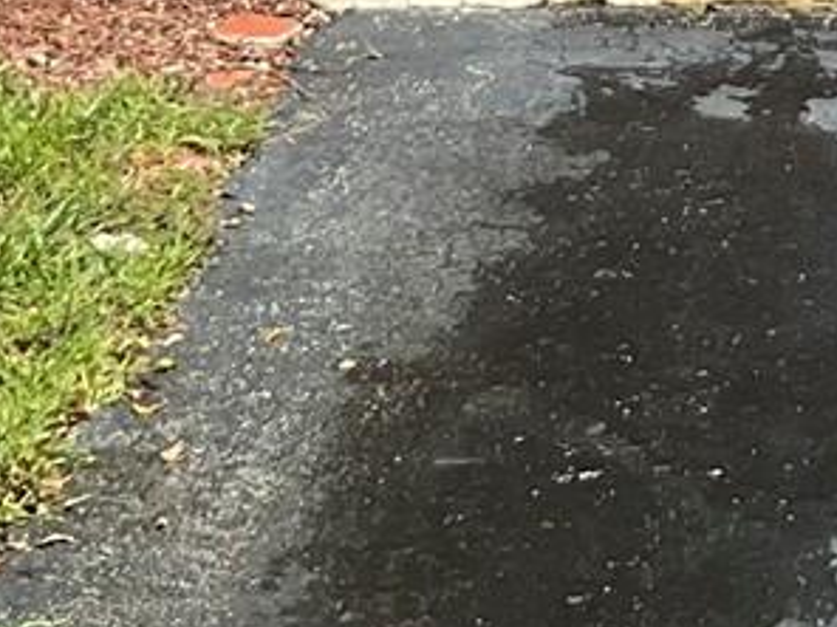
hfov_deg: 11.8
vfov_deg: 8.4
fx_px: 3796
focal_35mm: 157
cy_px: -1031
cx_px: 1431
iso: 16
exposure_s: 1/1577
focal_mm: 3
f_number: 1.8
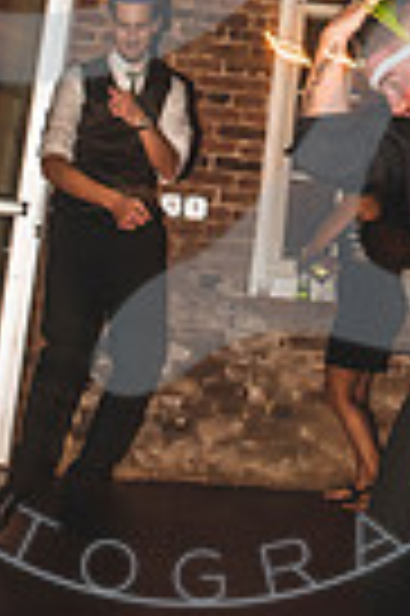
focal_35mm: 79
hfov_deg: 16.9
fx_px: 1353
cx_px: 401
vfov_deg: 23.2
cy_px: -153
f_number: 11
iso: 1000
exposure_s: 1/6
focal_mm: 24
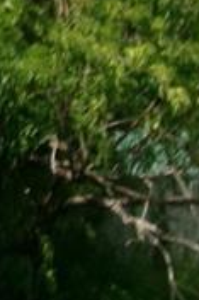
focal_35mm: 199
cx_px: -473
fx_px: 1653
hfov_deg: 6.2
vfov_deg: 9.8
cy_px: -247
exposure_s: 1/140
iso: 100
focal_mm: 5.1
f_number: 10.8
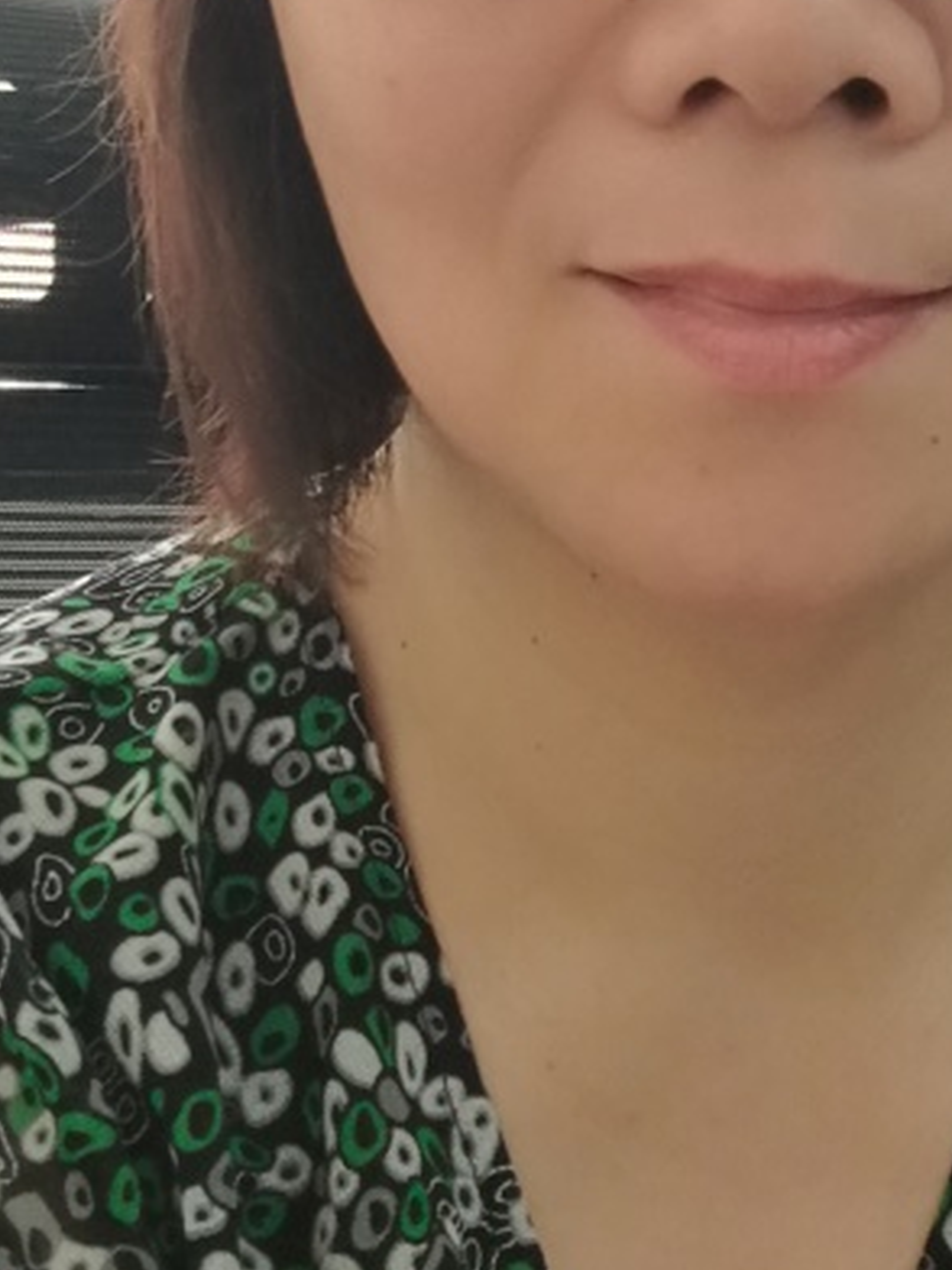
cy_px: 107
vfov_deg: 27.4
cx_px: 686
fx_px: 2493
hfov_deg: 21.5
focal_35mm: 68
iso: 200
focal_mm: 3.38
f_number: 2.4
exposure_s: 1/33.3
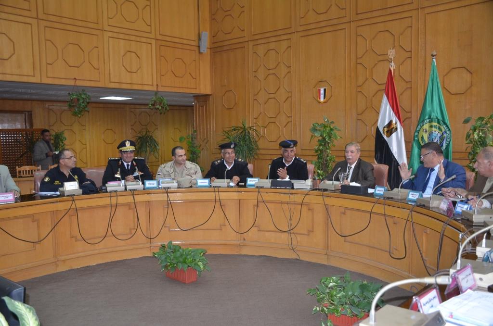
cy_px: 163
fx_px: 451
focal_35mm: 33
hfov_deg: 57.3
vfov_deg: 39.8
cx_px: 246
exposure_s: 1/60
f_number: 3.5
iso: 800
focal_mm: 22
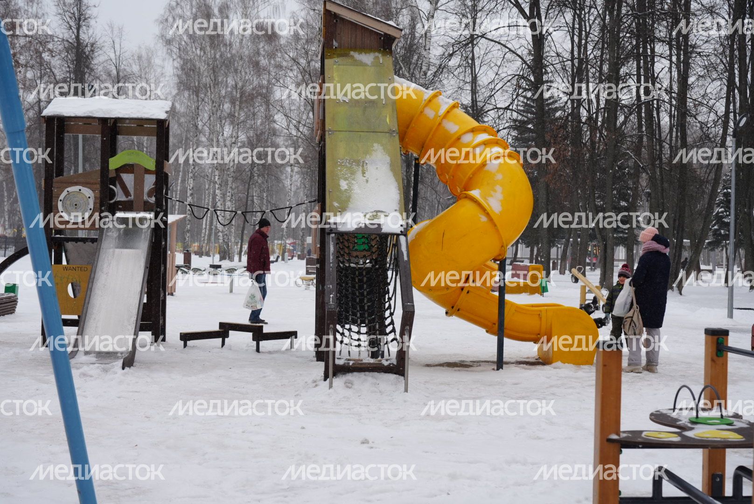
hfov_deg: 38.9
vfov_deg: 26.5
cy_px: 252
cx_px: 377
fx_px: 1069
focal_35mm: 51
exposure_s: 1/800
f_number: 5.6
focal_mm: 51
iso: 800
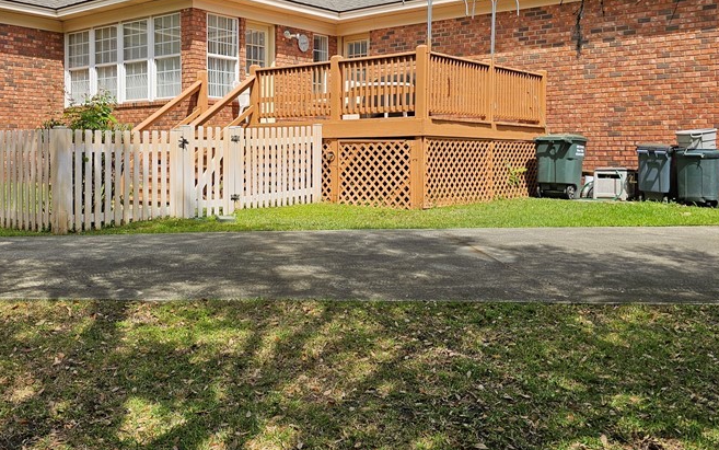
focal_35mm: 38
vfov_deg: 33.5
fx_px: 745
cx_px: 276
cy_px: 183
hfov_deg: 51.1
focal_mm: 6.3
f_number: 1.7
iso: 10
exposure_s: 1/754
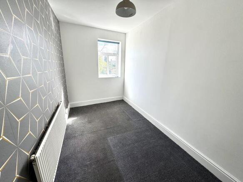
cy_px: 91
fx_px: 98
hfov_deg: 102.1
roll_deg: -2.2
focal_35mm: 14
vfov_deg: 85.7
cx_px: 122
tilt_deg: -15.2
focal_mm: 2.22
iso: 40
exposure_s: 1/158
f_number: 2.2
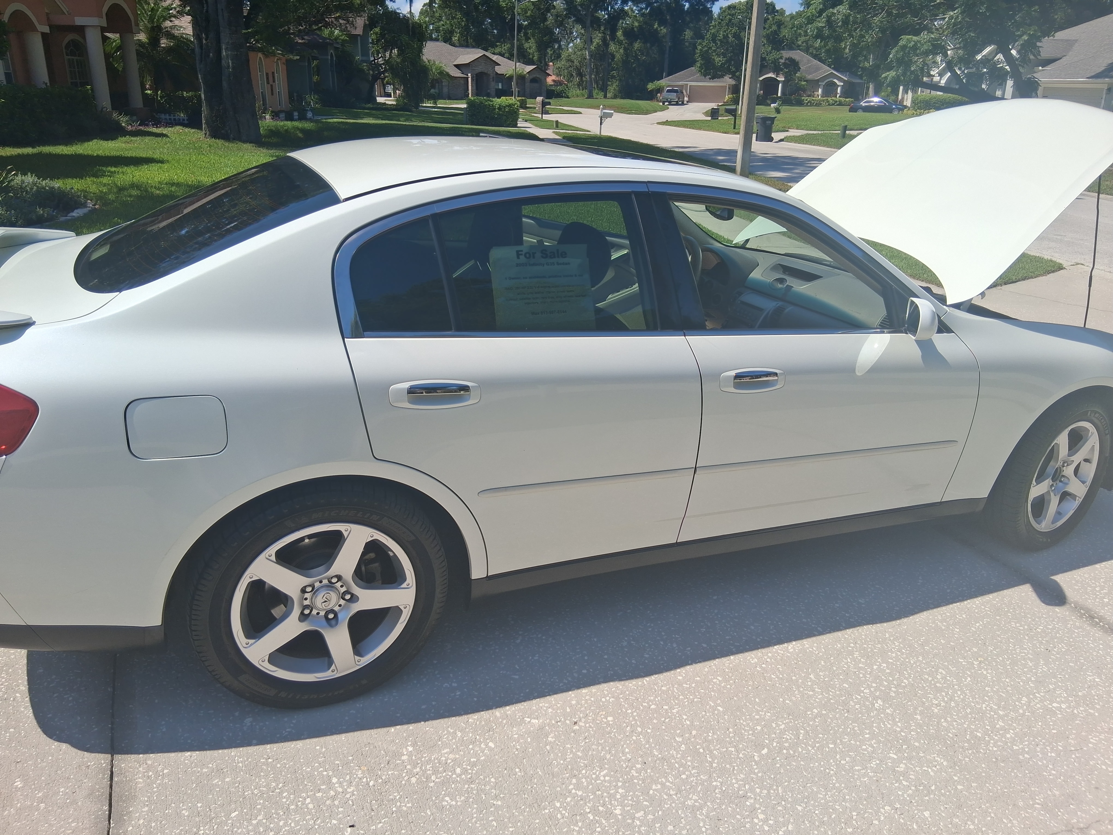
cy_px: 418
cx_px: 556
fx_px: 836
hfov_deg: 67.3
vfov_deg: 53.1
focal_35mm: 26
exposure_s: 1/905
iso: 25
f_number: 1.8
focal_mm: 3.98
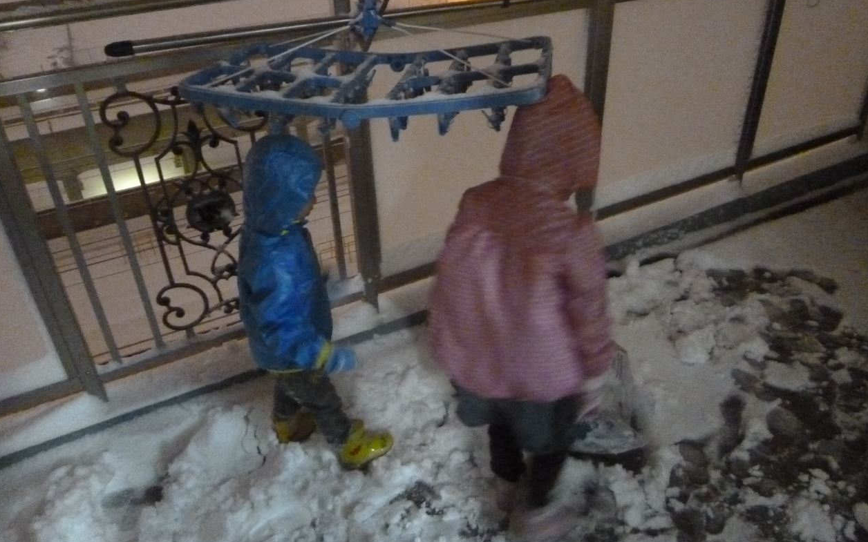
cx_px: 439
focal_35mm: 27
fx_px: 639
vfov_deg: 46.0
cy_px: 247
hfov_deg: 68.4
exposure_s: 1/15
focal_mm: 4.5
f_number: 2.8
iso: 1600
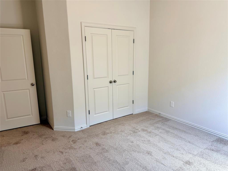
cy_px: 86
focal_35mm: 24
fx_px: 158
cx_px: 114
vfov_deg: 56.8
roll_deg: +1.8
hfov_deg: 71.6
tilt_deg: -10.1
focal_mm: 6.76
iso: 100
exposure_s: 1/120
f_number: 1.78
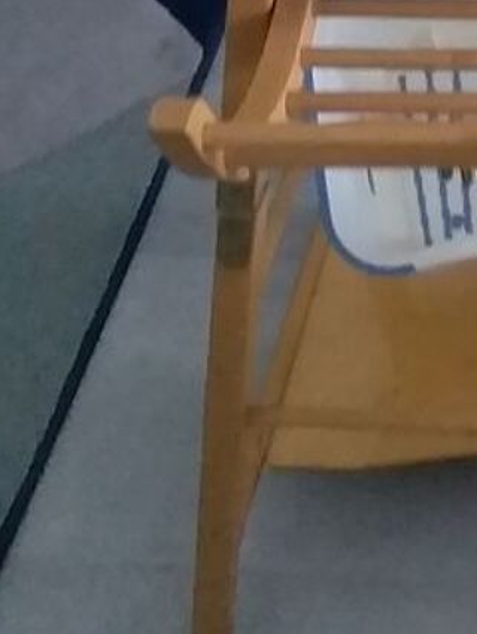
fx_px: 1780
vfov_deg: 19.3
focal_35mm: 97
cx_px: 589
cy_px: -81
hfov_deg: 14.7
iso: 320
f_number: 2.2
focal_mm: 3.3
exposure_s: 1/24
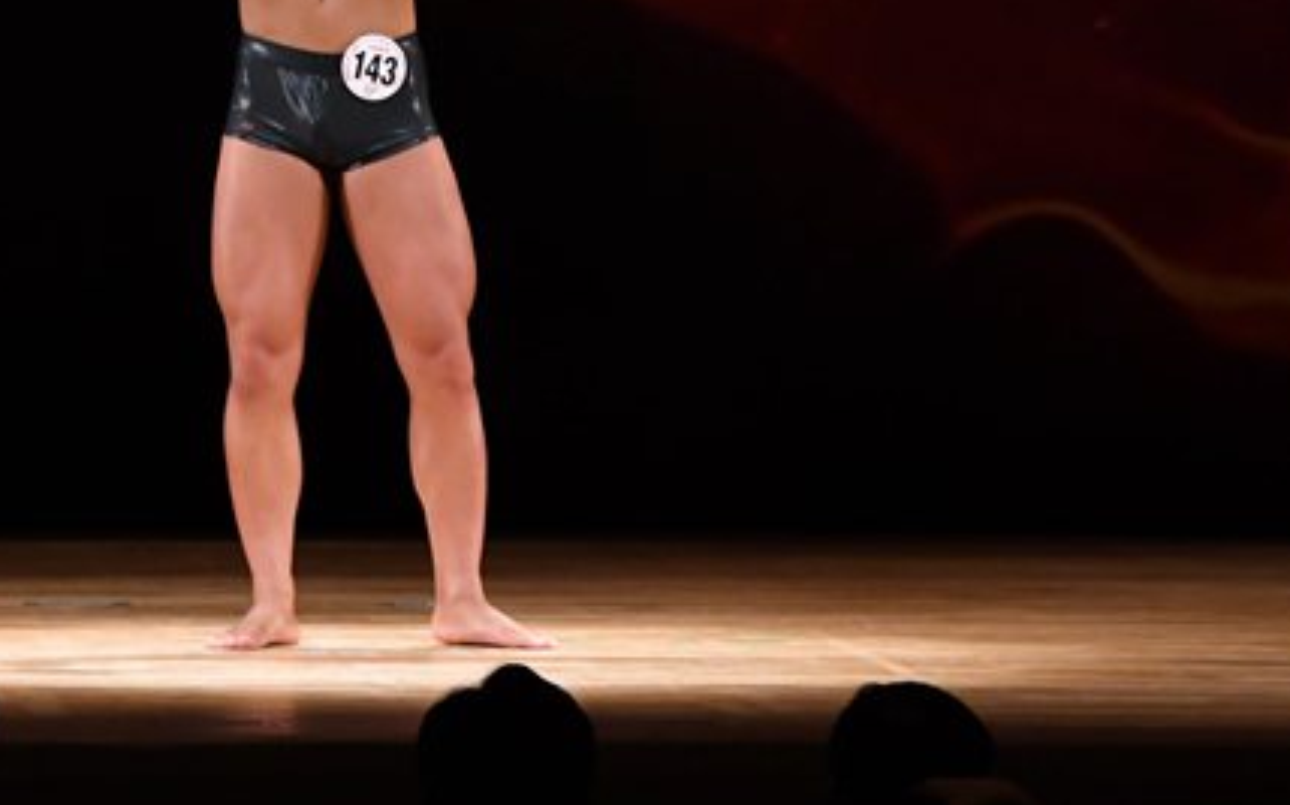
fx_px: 13107
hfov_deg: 5.6
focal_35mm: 373
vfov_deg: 3.5
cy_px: 81
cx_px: 478
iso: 3200
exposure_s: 1/400
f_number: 5.6
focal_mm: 135
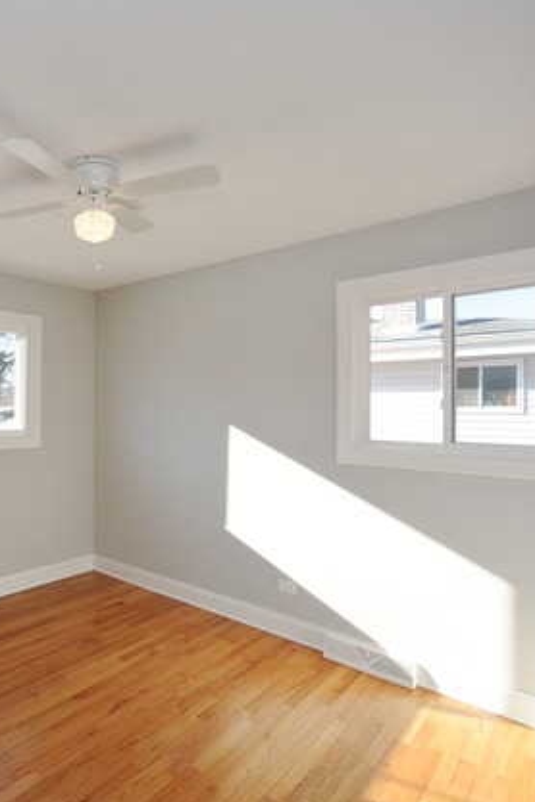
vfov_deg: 76.1
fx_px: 513
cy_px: 404
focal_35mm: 23
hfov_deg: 52.3
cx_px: 123
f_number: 8
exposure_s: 1/60
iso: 200
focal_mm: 15
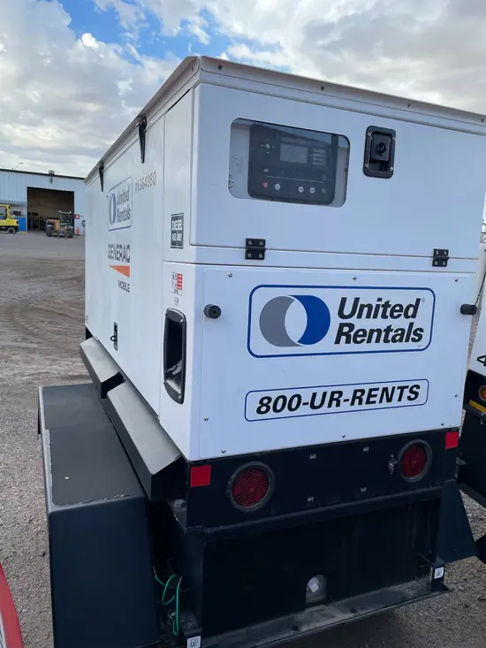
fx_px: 487
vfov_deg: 67.3
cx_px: 243
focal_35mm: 26
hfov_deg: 53.1
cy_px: 324
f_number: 1.6
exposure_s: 1/979
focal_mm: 4.2
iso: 50
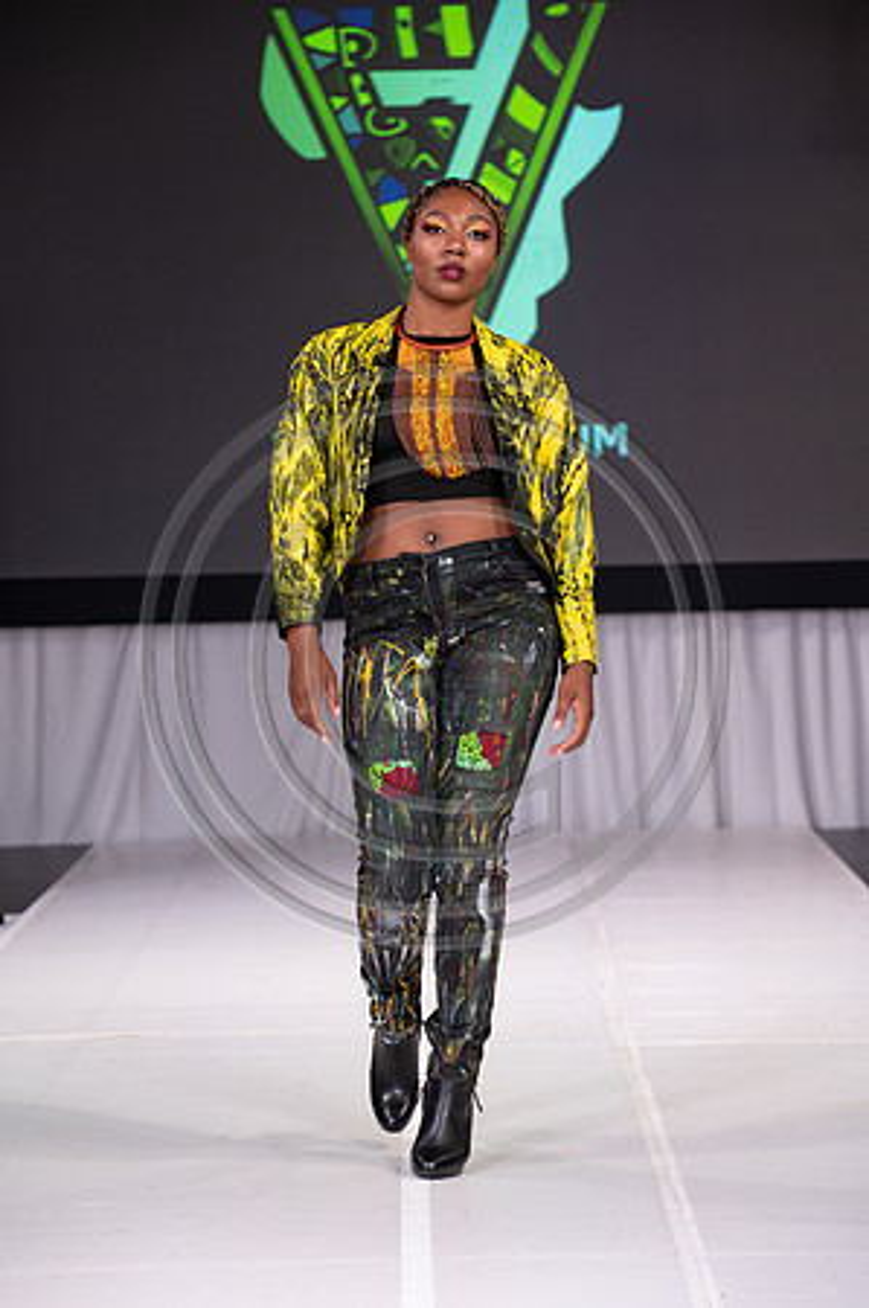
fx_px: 4536
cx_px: 434
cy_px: 654
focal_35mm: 125
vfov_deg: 16.4
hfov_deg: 10.9
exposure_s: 1/400
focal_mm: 125
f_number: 5.6
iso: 2000
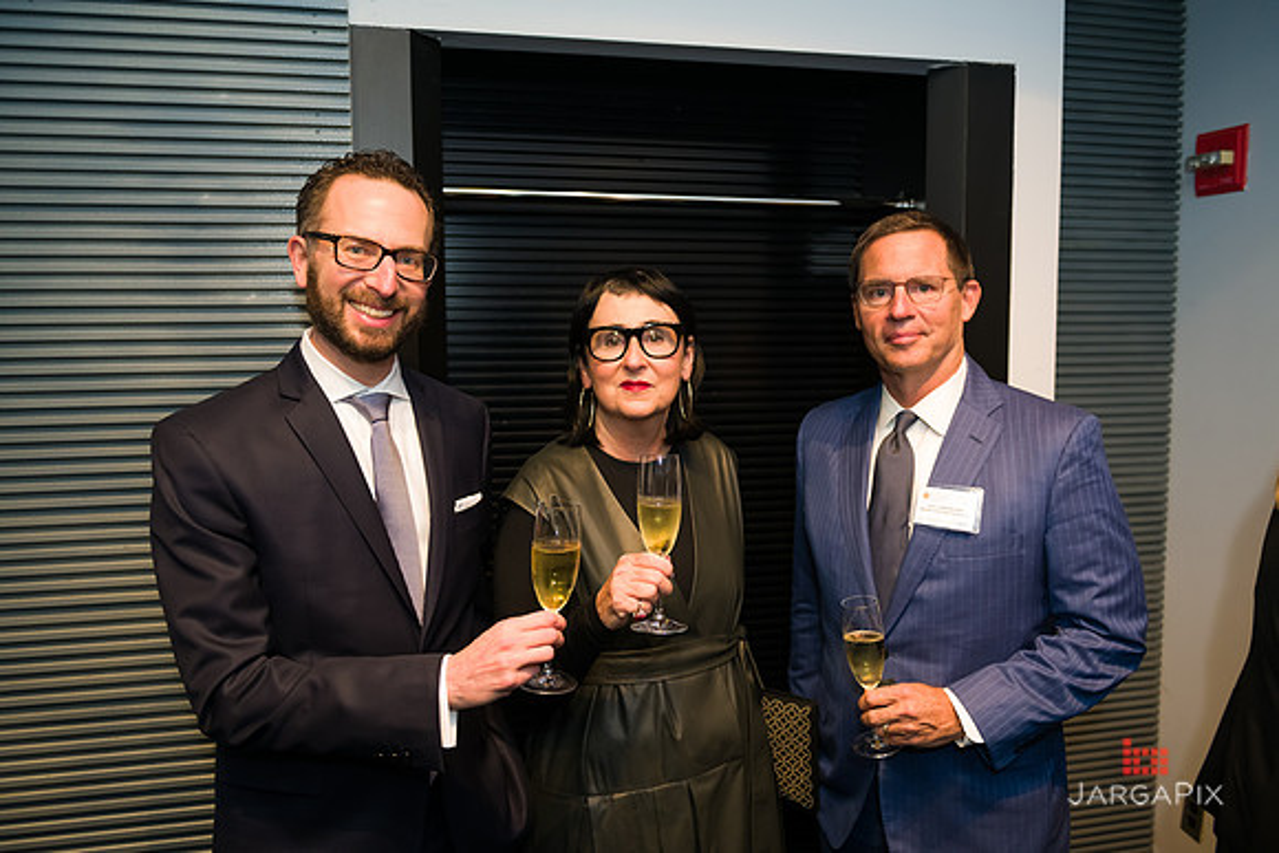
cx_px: 640
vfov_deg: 45.0
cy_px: 426
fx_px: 1030
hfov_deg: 63.6
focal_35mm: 29
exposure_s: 1/125
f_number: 3.2
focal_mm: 29
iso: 1600
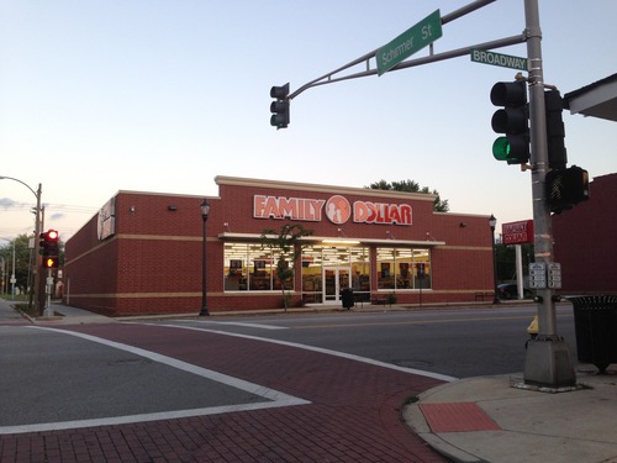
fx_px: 588
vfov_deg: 42.9
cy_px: 232
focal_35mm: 33
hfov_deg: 55.4
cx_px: 308
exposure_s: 1/60
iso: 50
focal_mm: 4.13
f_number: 2.4
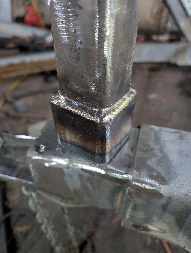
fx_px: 176
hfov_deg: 56.9
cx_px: 96
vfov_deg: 71.5
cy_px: 126
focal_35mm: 24
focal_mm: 6.9
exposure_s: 1/60
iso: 678
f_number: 1.68
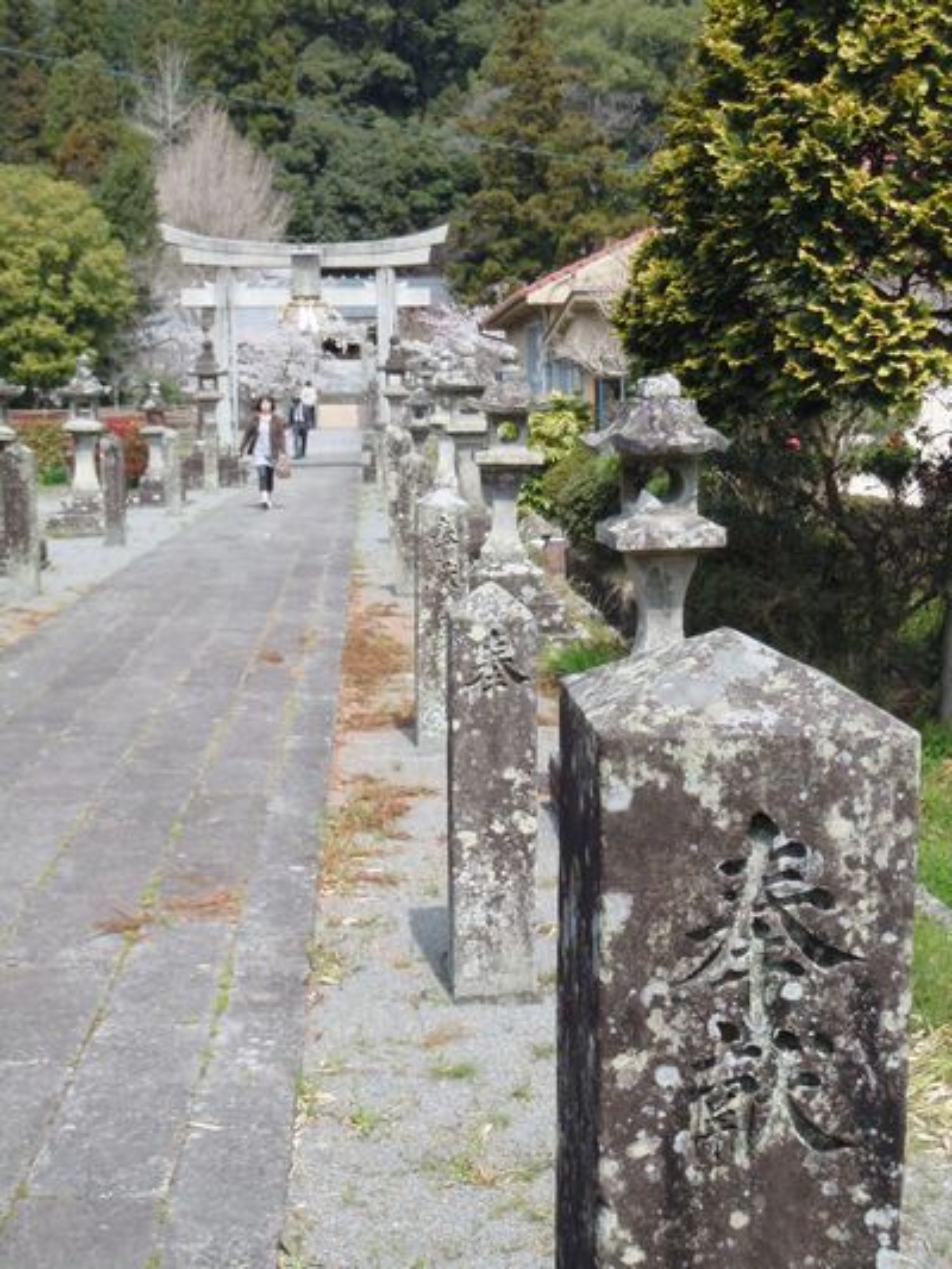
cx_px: 476
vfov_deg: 42.1
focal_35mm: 45
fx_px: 1649
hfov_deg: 32.2
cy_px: 634
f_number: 9.2
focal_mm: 8.1
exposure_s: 1/400
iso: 400
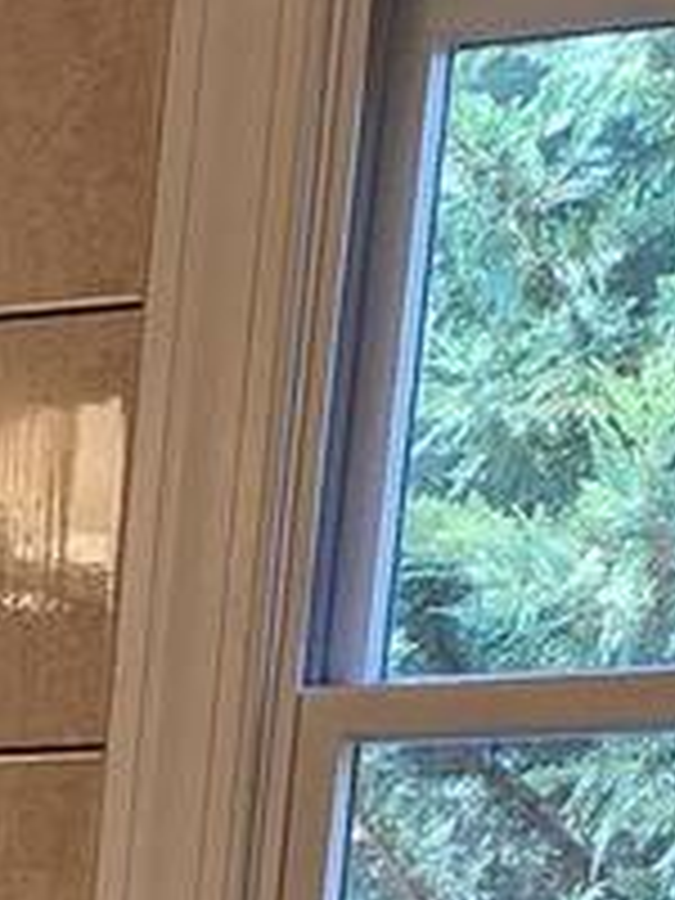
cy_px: 2502
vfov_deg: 9.3
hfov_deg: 7.4
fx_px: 4602
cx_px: -1305
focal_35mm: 177
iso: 80
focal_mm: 5.4
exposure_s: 1/120
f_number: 1.8
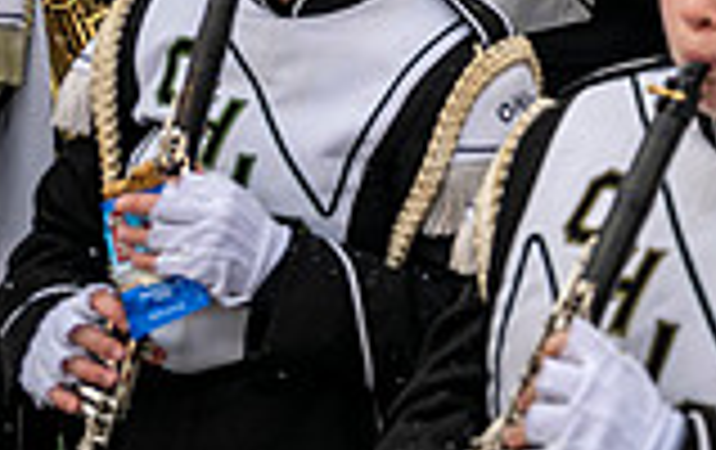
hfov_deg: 20.6
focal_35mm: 89
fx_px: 1740
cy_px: -358
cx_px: 1009
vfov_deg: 13.3
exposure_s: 1/500
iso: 160
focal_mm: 24
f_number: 2.8
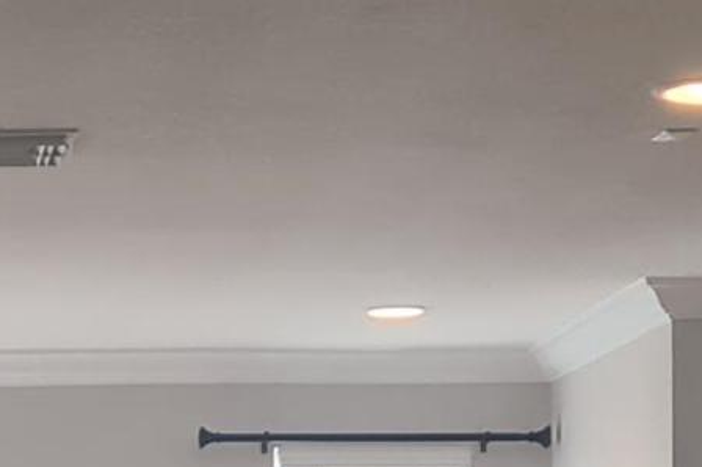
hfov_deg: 11.8
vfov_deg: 7.4
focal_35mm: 174
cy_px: 1078
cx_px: 111
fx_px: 3390
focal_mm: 5.4
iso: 64
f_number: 1.8
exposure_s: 1/120
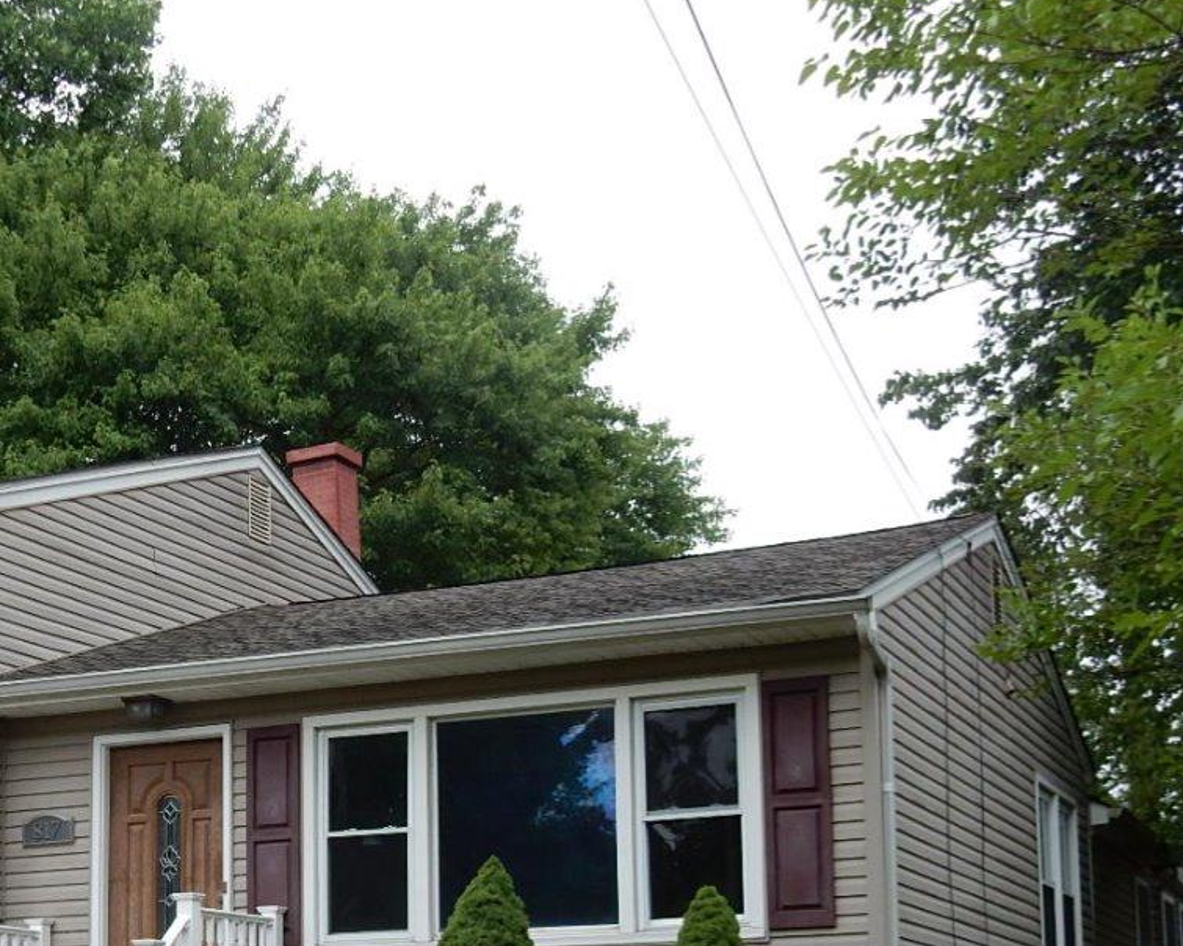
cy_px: 825
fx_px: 2346
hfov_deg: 27.8
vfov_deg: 22.3
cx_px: 251
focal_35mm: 67
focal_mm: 6.4
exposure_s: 1/160
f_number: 4
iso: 125
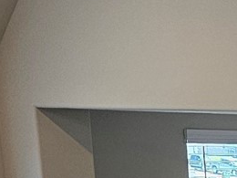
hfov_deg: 10.0
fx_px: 1239
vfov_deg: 7.2
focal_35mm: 181
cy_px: 555
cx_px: 507
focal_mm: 5.4
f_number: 1.8
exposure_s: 1/120
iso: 125
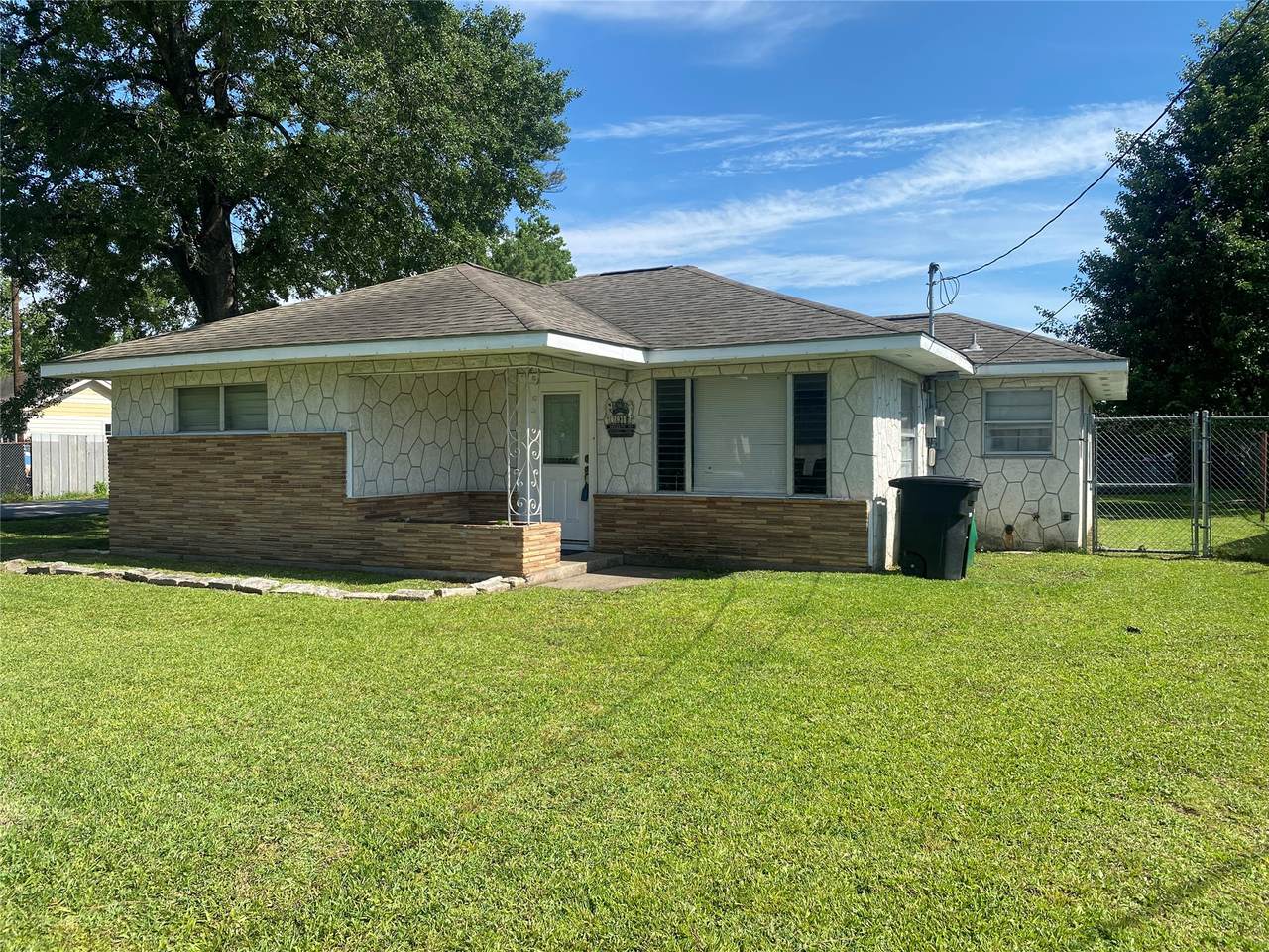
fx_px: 953
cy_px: 476
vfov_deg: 53.1
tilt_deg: -1.2
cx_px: 634
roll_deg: +0.1
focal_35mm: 26
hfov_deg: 67.3
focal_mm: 4.25
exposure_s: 1/1996
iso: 32
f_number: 1.8
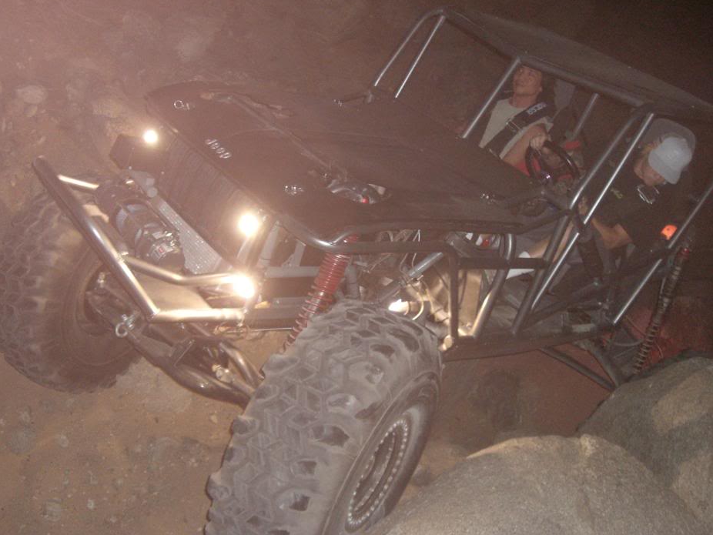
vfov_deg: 34.4
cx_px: 356
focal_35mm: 42
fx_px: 865
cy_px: 277
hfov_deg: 44.8
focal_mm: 6.2
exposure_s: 1/60
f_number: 2.7
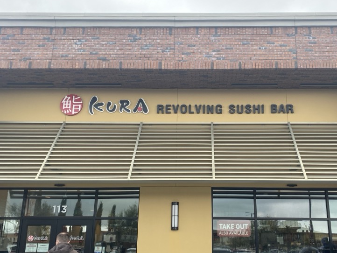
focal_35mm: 36
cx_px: 196
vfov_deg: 39.5
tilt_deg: +14.2
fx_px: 351
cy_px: 154
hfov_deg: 51.1
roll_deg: -0.4
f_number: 1.8
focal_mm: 4.25
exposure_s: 1/180
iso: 32
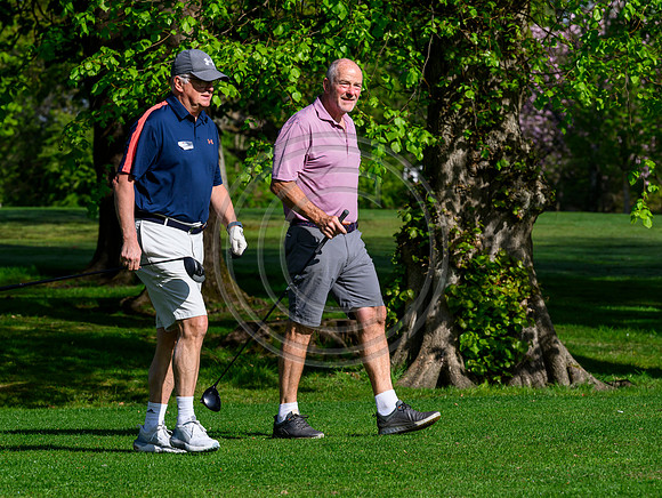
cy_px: 243
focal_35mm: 201
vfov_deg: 7.4
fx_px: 3844
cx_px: 329
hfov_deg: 9.8
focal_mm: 160
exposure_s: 1/1600
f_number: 8
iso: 500
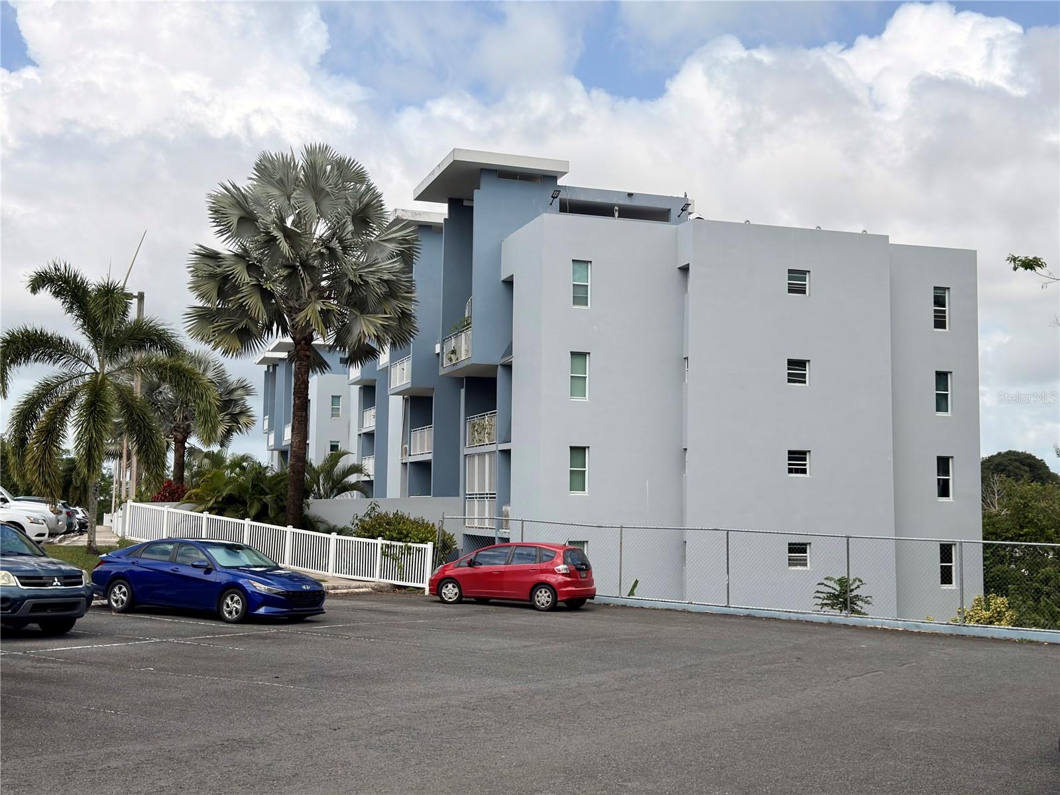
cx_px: 530
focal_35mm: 40
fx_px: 1225
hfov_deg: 46.8
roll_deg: -0.4
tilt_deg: +2.8
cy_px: 398
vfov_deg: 36.0
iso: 64
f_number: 1.78
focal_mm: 6.76
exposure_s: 1/5882
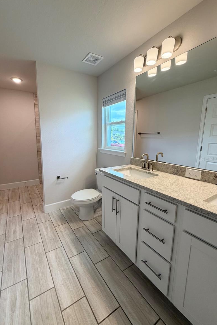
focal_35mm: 15
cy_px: 159
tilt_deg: -7.3
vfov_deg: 100.4
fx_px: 136
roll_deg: -0.2
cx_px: 93
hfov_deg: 76.9
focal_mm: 2.22
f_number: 2.2
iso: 100
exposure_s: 1/120
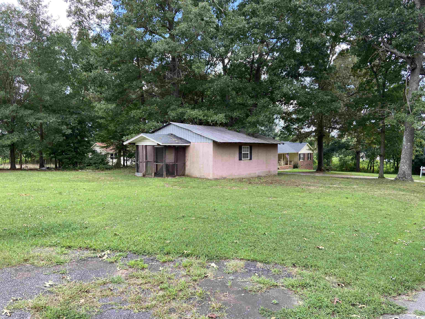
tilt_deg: -2.2
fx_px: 319
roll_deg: +0.0
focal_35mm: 26
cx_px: 212
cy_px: 160
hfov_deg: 67.3
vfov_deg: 53.1
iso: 32
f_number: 1.8
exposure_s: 1/379
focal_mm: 4.25
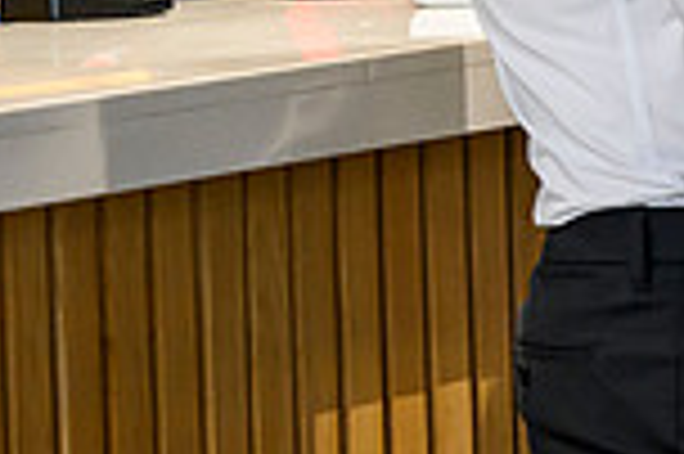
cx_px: 1282
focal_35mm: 458
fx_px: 8693
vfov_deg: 3.0
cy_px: -393
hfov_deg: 4.5
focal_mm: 120
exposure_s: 1/400
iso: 4000
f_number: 3.2
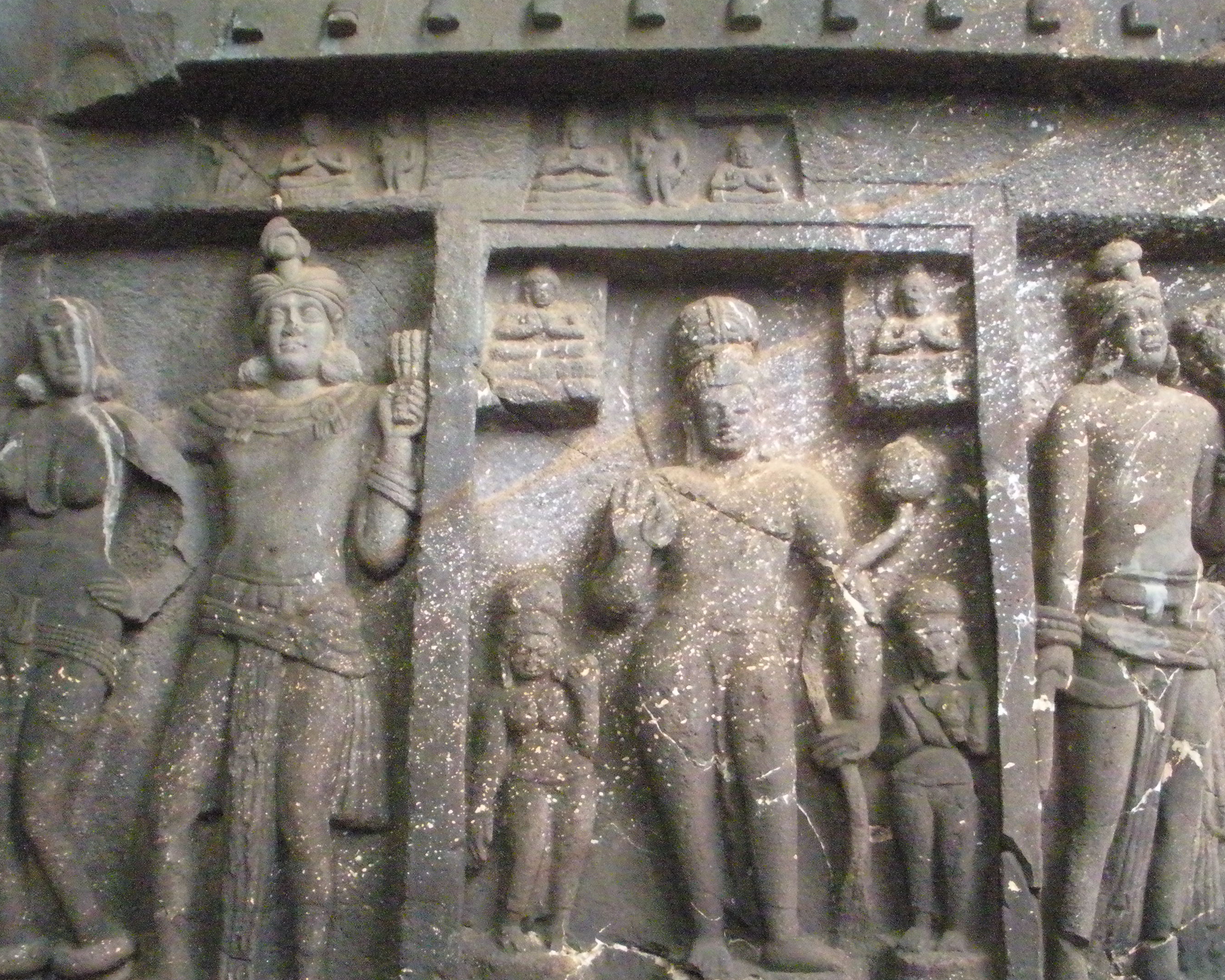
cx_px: 701
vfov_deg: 31.3
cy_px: 621
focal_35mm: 48
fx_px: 1740
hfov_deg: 38.7
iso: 1600
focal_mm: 6.3
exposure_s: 1/104
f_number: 3.5
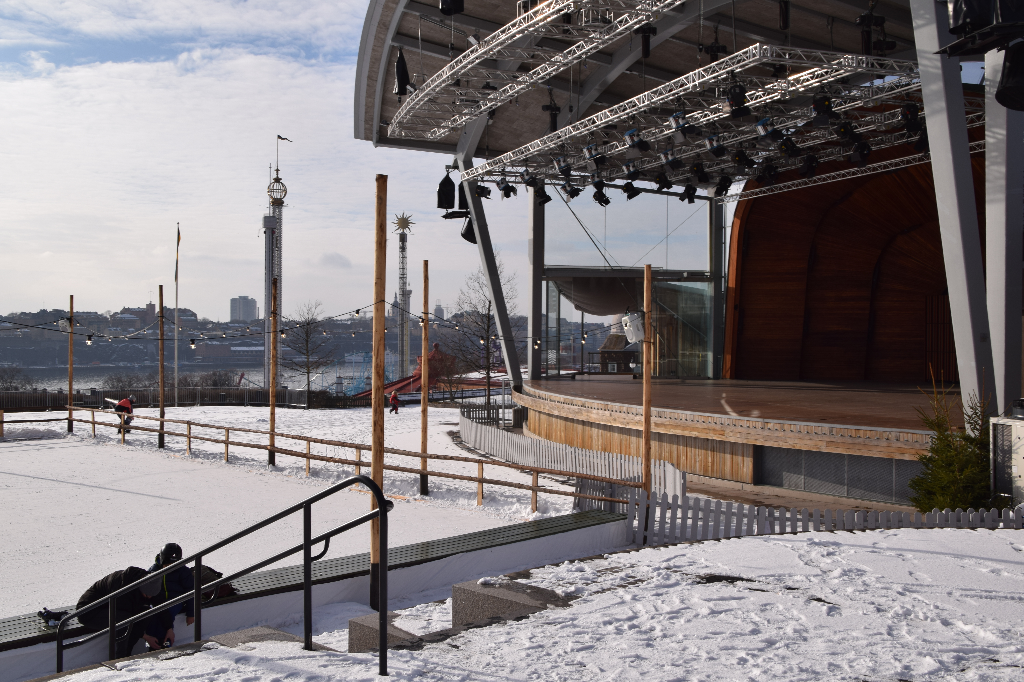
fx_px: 1024
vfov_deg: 36.9
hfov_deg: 53.1
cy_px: 341
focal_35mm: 36
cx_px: 512
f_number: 14
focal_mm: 24
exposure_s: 1/200
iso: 100
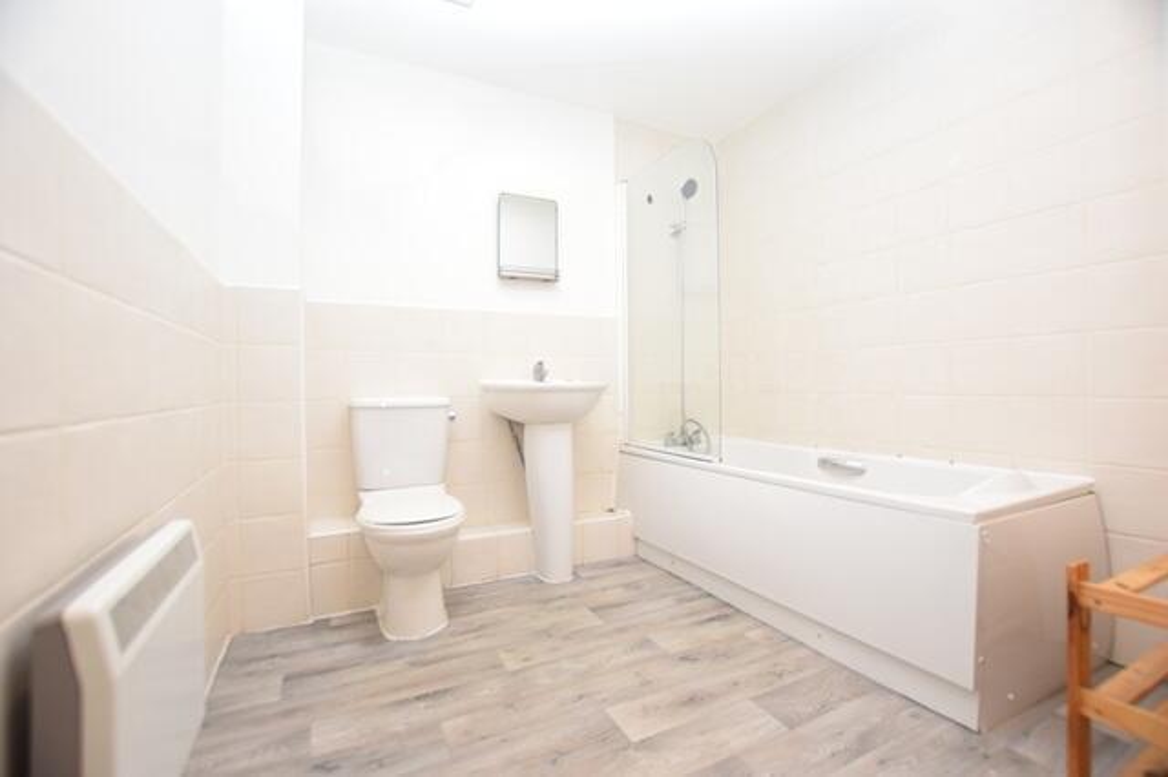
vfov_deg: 77.3
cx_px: 584
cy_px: 388
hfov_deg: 100.4
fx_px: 486
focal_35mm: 15
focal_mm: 10
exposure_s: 1/60
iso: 800
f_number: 4
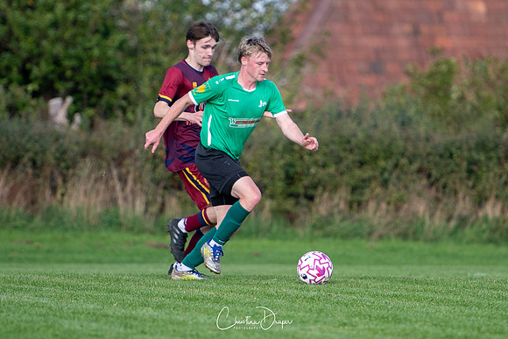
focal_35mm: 488
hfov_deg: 4.2
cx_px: 288
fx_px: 6881
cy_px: 158
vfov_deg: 2.8
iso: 320
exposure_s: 1/2000
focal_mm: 200
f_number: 2.8
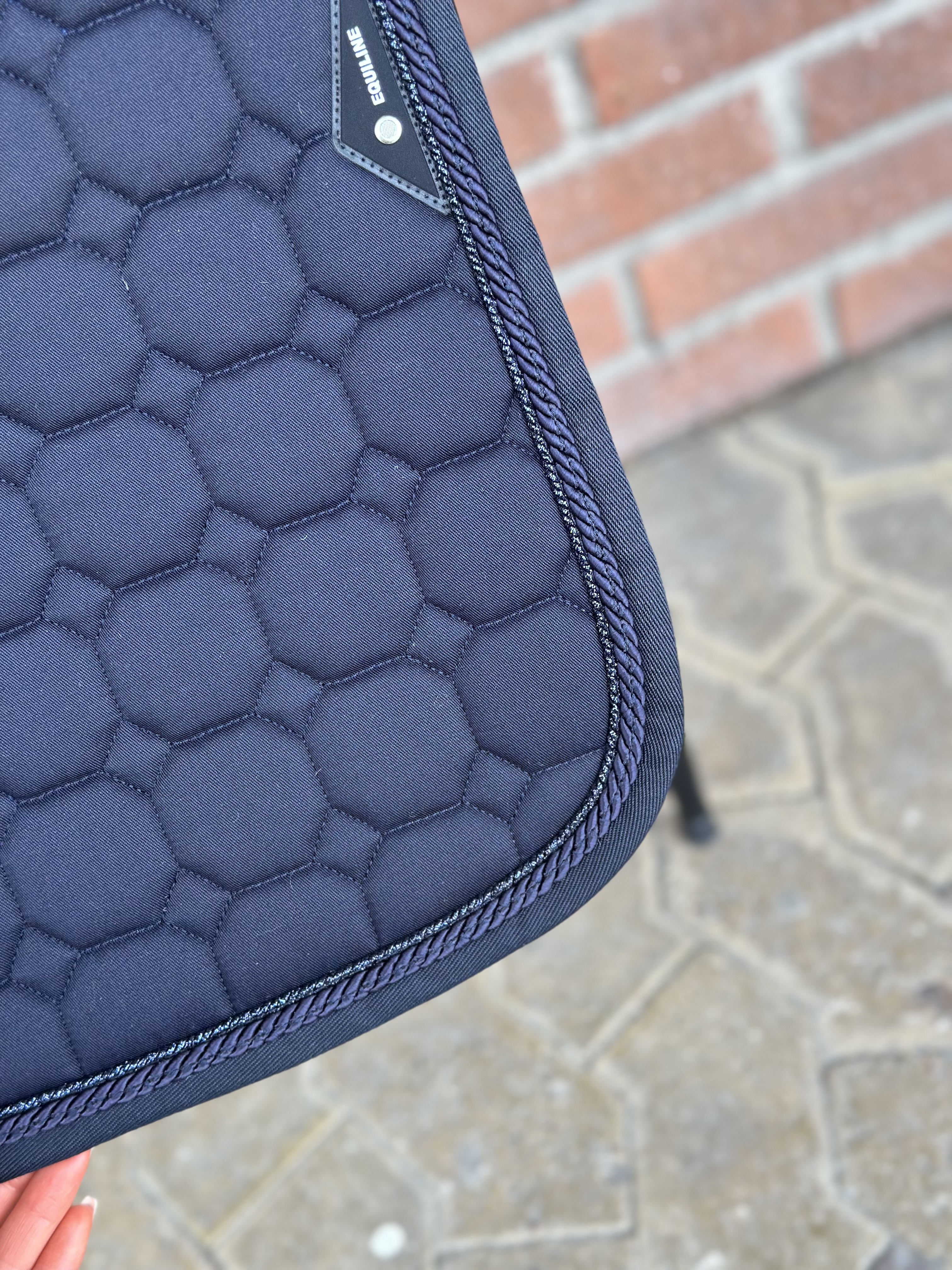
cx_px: 476
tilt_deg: -38.9
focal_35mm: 48
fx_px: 1760
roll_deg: +19.6
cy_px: 635
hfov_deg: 30.3
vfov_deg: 39.7
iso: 80
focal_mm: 6.86
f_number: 1.78
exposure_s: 1/309
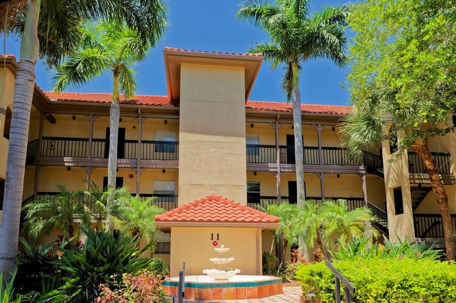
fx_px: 316
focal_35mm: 25
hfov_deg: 71.6
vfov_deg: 50.0
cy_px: 209
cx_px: 225
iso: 250
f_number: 8
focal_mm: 17
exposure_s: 1/320
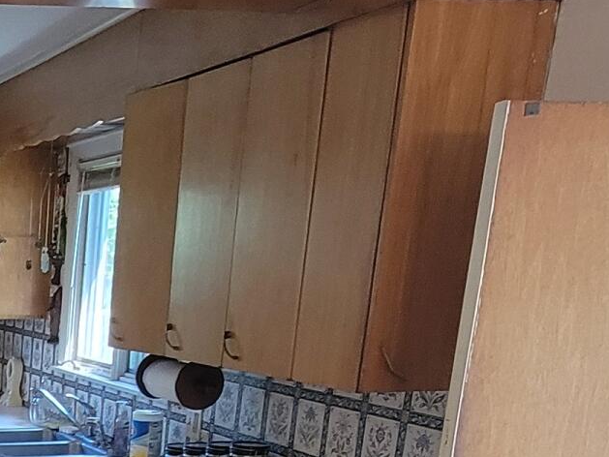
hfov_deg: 26.3
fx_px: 1091
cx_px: -191
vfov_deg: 21.1
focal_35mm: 62
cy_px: 621
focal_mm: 2.2
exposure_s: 1/60
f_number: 2.2
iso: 200
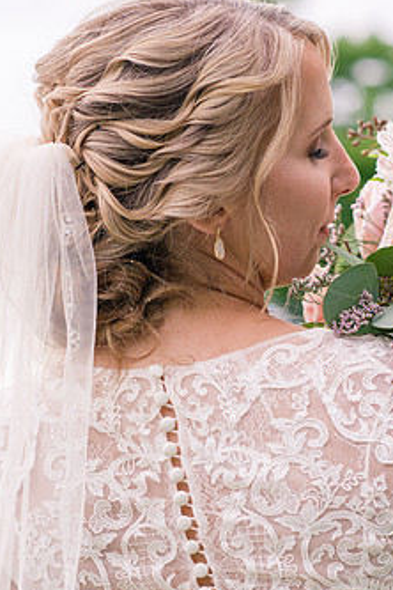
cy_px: 363
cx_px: 204
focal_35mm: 115
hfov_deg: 11.9
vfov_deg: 17.8
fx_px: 1883
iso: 400
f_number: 3.5
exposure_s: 1/2000
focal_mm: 85
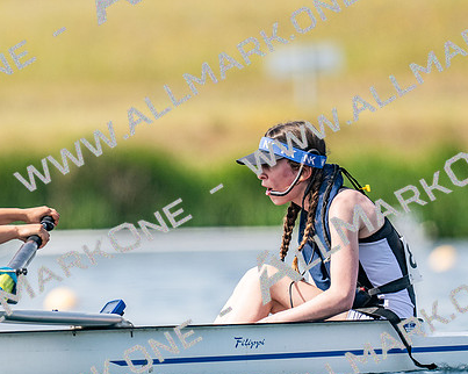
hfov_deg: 1.6
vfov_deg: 1.3
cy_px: 195
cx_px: 157
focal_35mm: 1215
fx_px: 16821
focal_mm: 600
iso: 280
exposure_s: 1/2500
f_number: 5
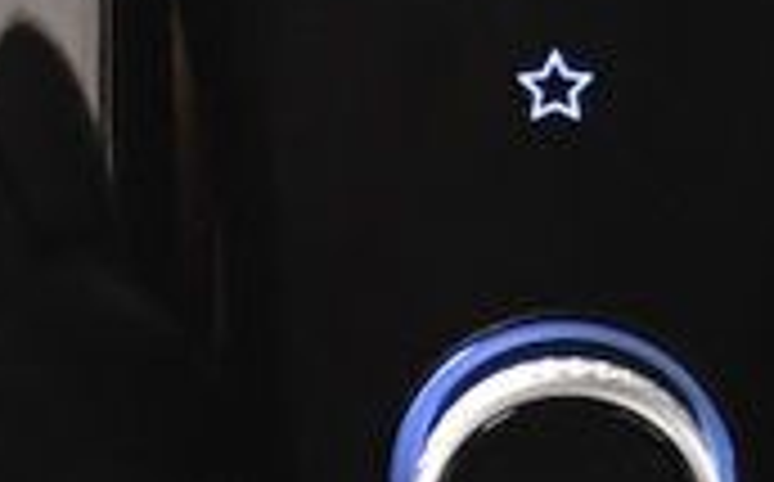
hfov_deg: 5.3
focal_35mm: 383
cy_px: 318
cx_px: 1912
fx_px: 8068
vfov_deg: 3.4
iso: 2500
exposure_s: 1/160
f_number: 4.5
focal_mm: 42
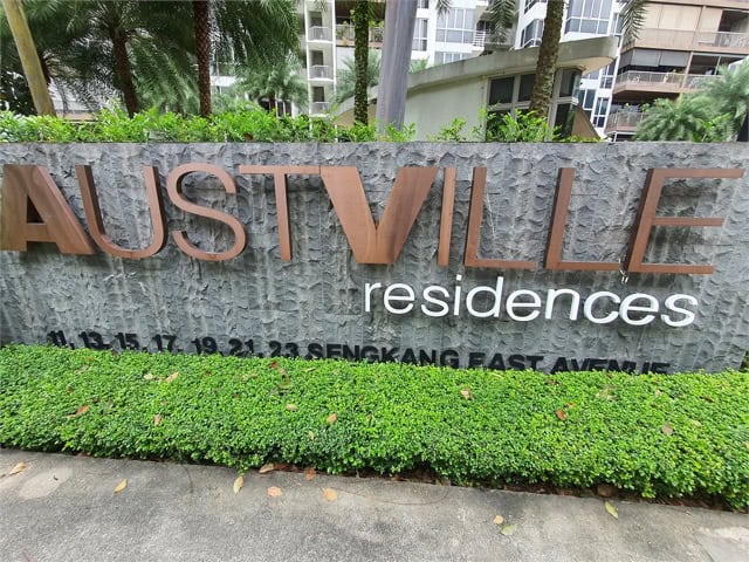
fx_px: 281
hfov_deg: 106.2
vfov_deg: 89.9
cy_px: 281
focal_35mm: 13
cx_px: 374
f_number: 2.2
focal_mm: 1.8
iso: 50
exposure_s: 1/100
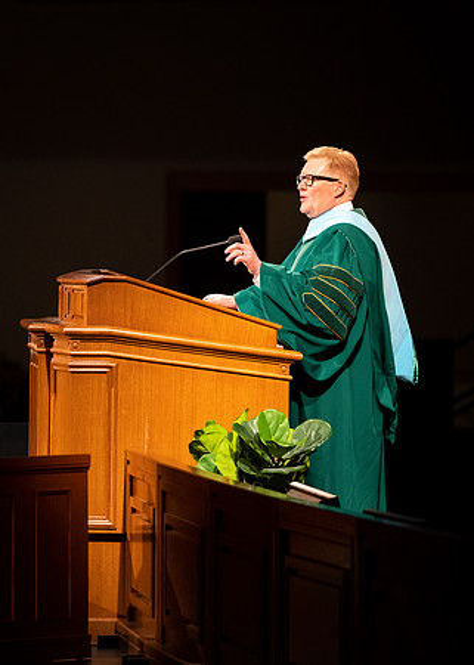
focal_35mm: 343
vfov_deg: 5.9
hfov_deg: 4.2
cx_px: 64
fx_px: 6474
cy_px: 276
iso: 1250
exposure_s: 1/200
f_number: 2.8
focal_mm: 200
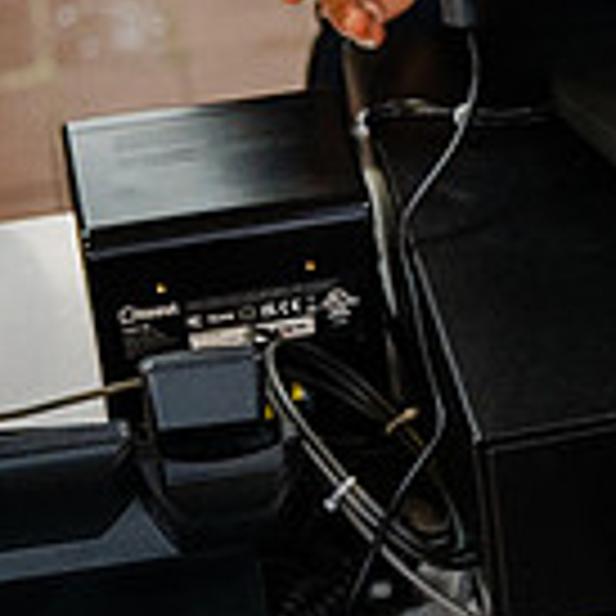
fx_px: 3322
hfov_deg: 10.0
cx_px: 1115
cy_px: 173
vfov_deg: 10.6
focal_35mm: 165
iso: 2000
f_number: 3.5
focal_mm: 46
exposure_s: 1/250
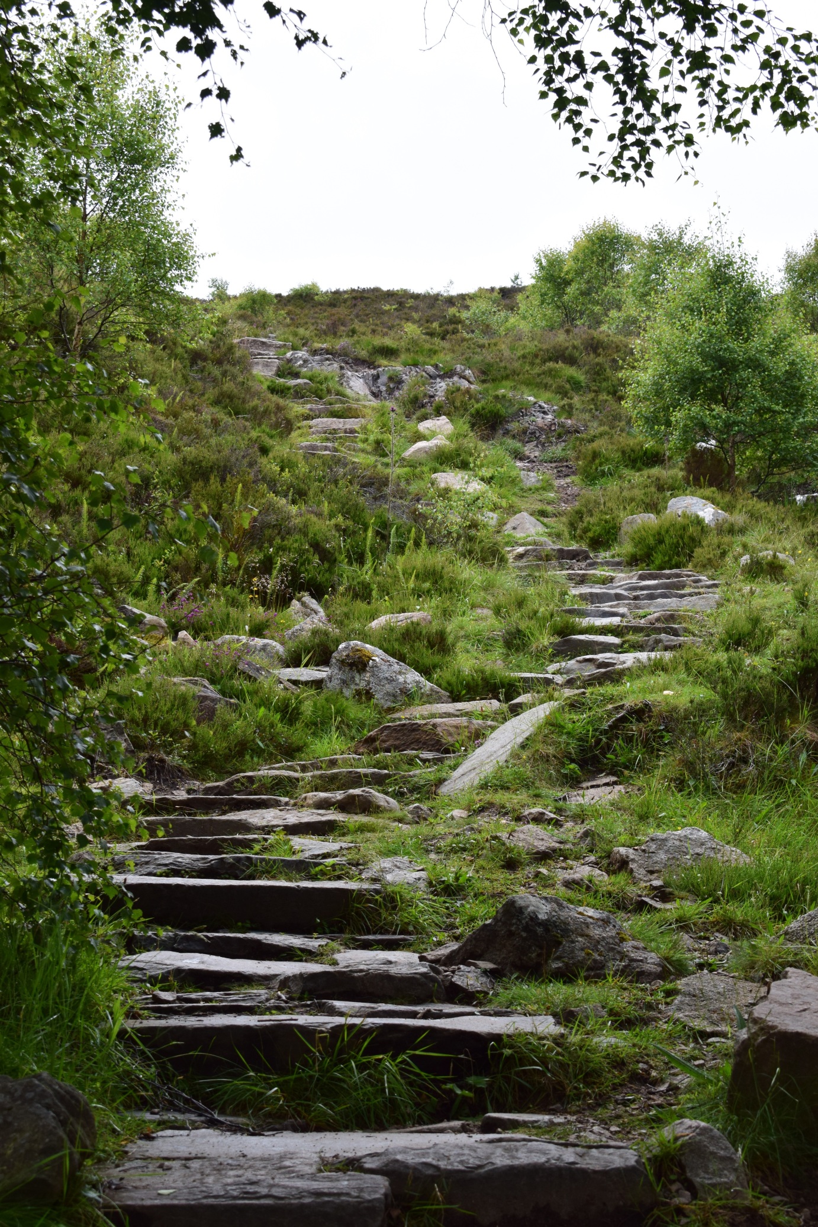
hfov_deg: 17.5
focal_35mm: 78
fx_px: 2658
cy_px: 614
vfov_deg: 26.0
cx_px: 409
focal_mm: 52
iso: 400
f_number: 10
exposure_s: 1/320
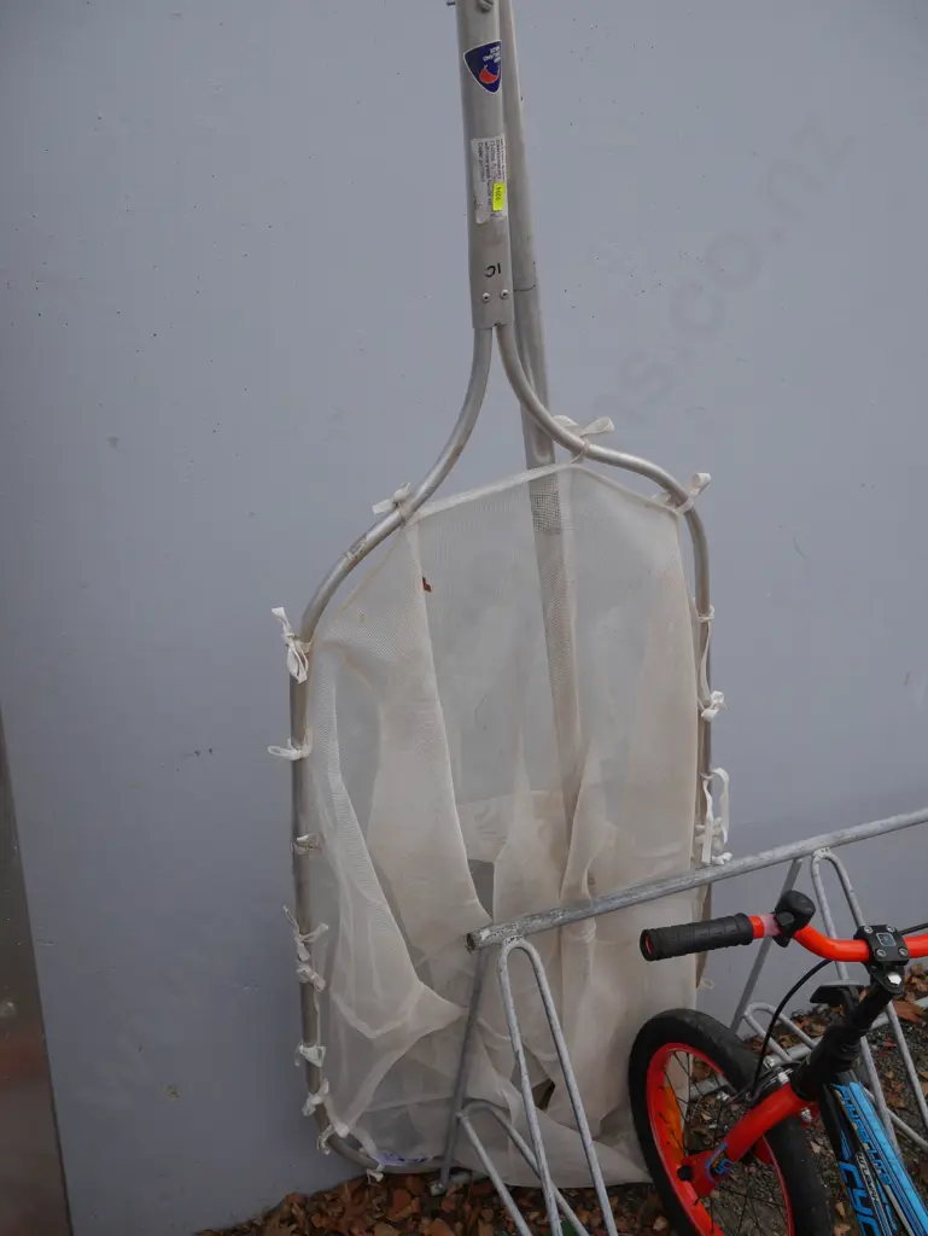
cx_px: 464
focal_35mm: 30
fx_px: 1071
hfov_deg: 46.8
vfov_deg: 59.9
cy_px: 618
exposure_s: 1/200
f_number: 5
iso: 200
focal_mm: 15
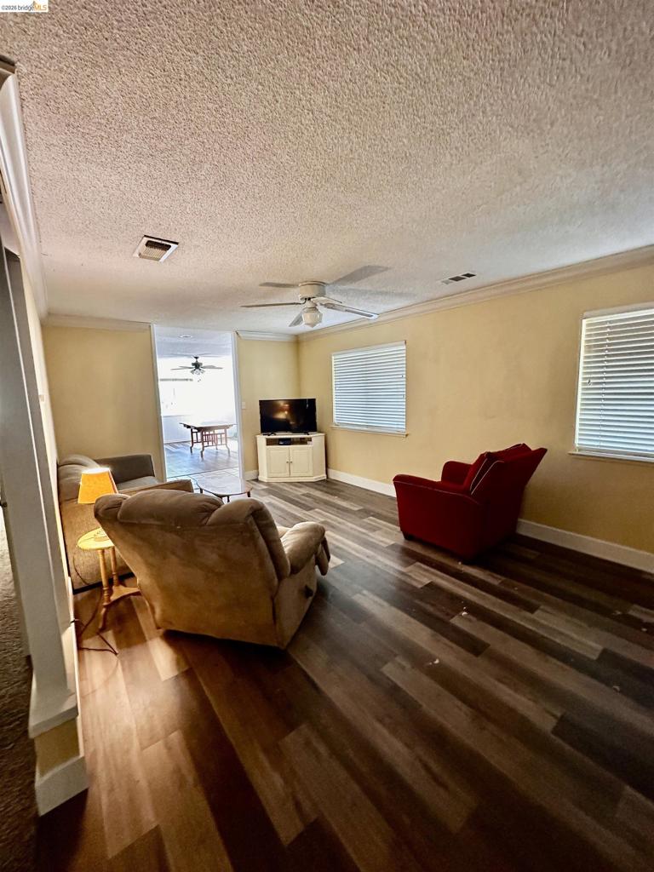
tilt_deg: -7.4
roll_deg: +2.0
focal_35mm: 14
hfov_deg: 85.7
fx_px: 353
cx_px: 327
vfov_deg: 102.1
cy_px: 436
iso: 800
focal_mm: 2.22
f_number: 2.2
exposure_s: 1/60
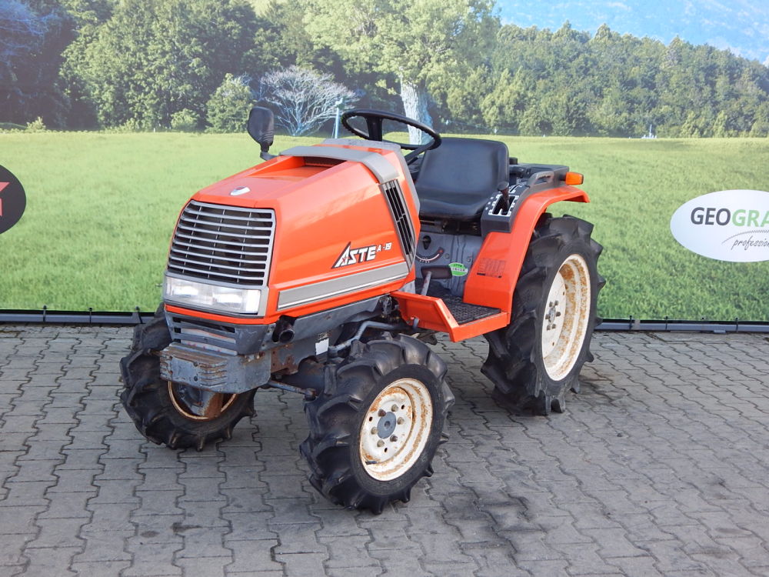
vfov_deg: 33.6
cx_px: 384
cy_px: 288
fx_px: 955
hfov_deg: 43.9
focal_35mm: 43
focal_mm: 7.7
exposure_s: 1/125
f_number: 3.6
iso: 125
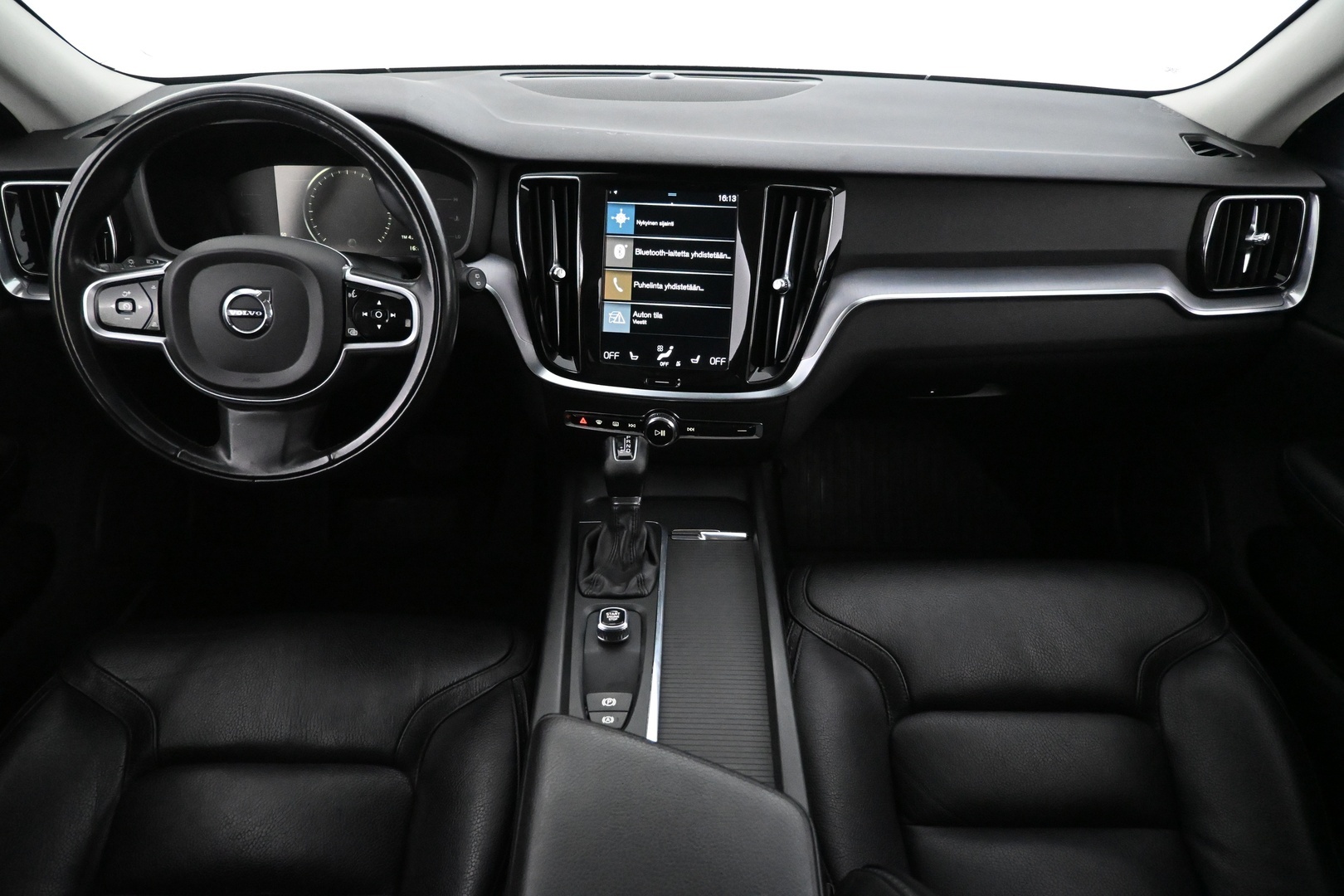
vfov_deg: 53.1
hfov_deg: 73.7
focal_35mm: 24
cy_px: 448
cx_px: 672
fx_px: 896
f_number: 3.5
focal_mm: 16
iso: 8000
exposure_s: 1/60
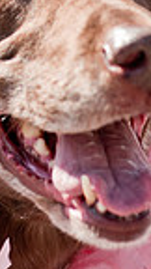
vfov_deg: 2.2
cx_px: -48
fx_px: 6961
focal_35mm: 978
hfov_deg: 1.2
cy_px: -19
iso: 200
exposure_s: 1/1000
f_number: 4
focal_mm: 200
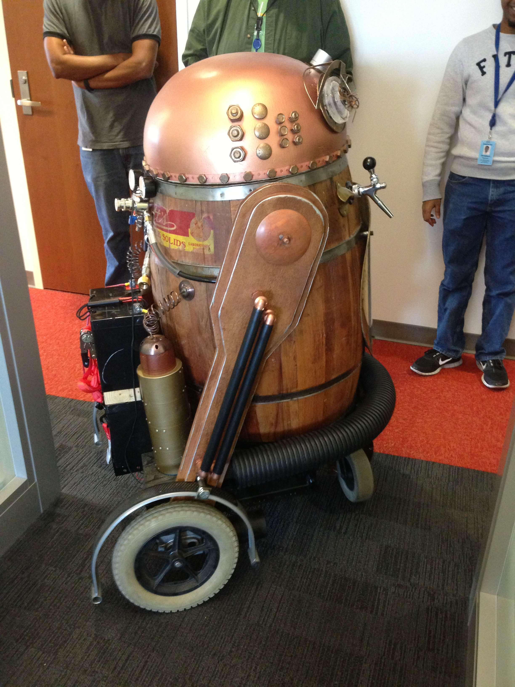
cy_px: 344
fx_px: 655
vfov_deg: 55.4
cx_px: 258
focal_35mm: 33
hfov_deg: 42.9
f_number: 2.4
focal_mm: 4.13
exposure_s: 1/17
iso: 400
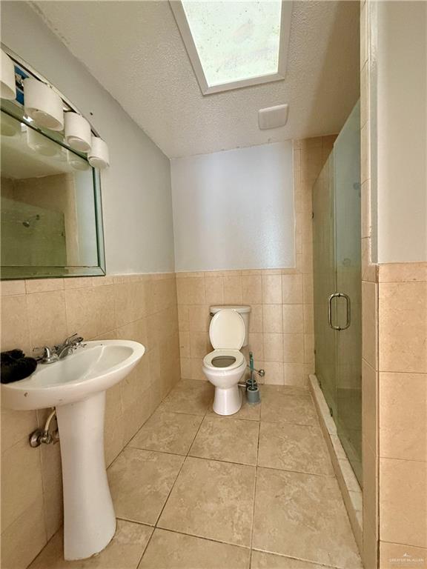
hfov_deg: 85.7
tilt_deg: -2.3
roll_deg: -1.0
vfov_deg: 102.1
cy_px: 284
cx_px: 214
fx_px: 230
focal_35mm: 14
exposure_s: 1/60
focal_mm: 2.22
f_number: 2.2
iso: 500
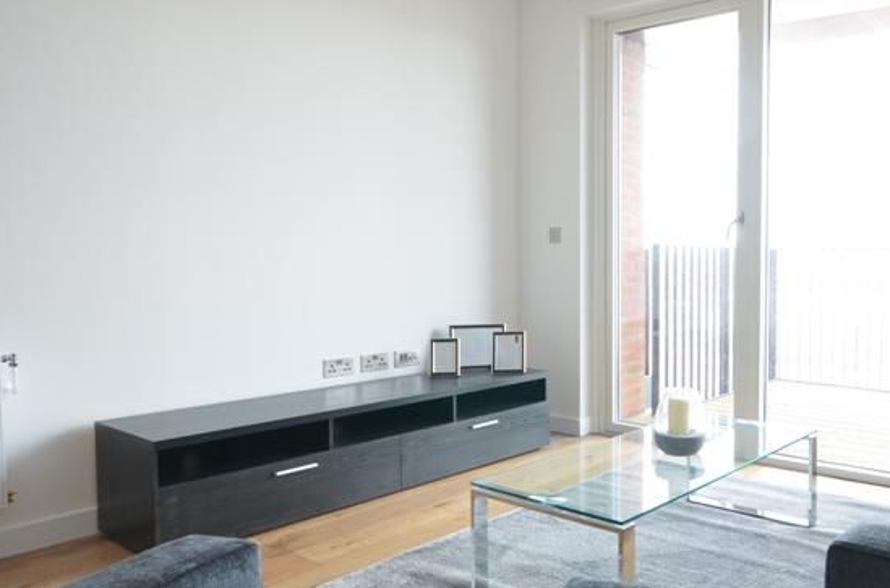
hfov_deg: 61.1
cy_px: 279
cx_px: 692
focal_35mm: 28
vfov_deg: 46.1
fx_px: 690
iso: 800
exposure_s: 1/80
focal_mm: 10
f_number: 5.6
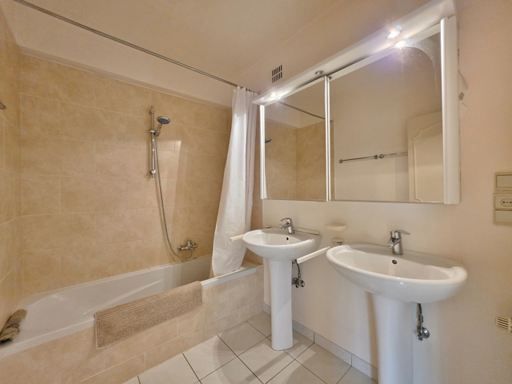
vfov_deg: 89.9
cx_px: 256
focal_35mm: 13
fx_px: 192
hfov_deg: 106.2
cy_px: 192
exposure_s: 1/67
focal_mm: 2.2
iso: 640
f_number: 1.9
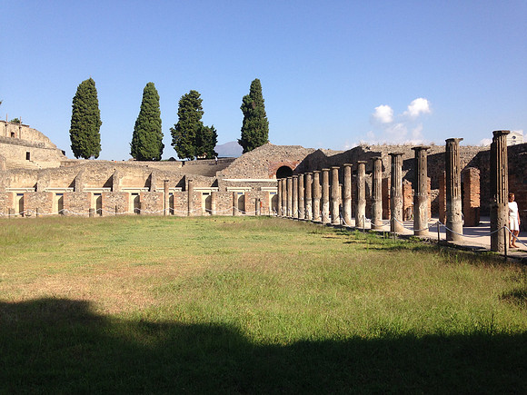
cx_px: 264
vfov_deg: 42.9
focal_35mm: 33
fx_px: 502
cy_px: 198
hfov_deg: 55.4
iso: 50
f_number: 2.4
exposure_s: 1/1178
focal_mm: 4.12
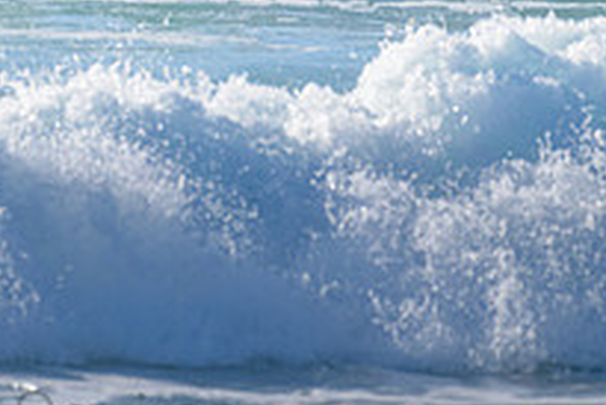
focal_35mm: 1735
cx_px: 202
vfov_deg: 0.8
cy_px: -202
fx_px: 29225
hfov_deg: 1.2
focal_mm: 500
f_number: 5.6
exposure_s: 1/2000
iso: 320
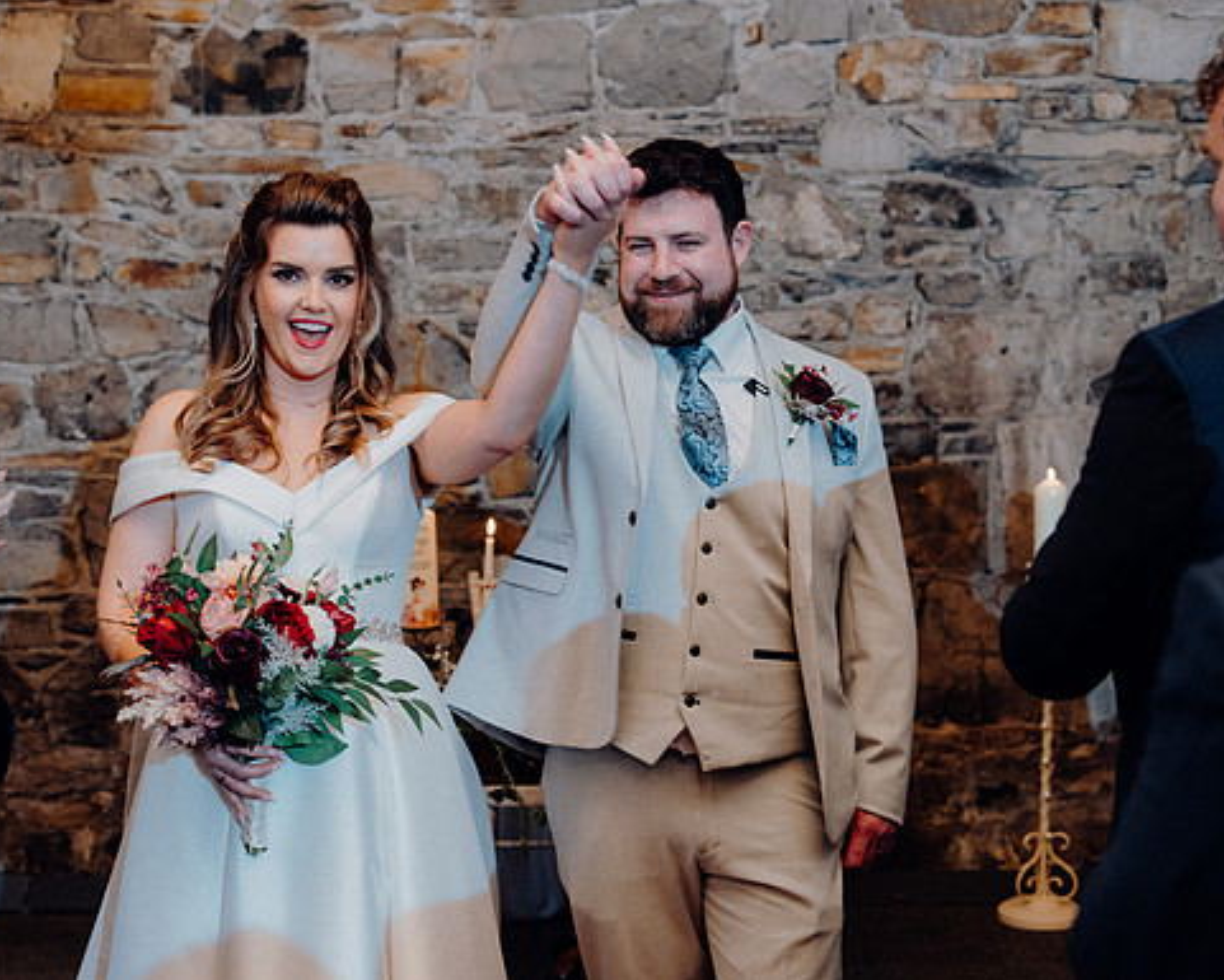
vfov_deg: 25.4
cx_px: 542
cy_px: 490
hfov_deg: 31.4
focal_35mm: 60
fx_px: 2174
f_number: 3.5
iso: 2500
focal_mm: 53
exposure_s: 1/200
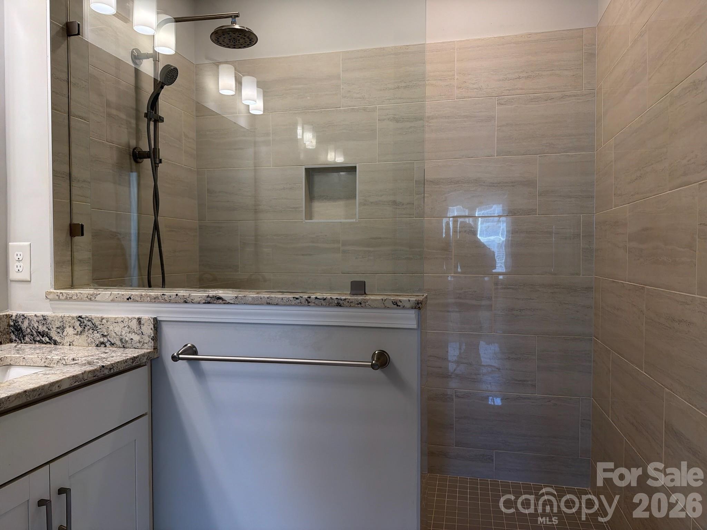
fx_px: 490
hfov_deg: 71.6
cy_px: 265
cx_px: 354
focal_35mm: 24
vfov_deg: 56.8
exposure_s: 1/120
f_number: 1.78
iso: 80
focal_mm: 6.76
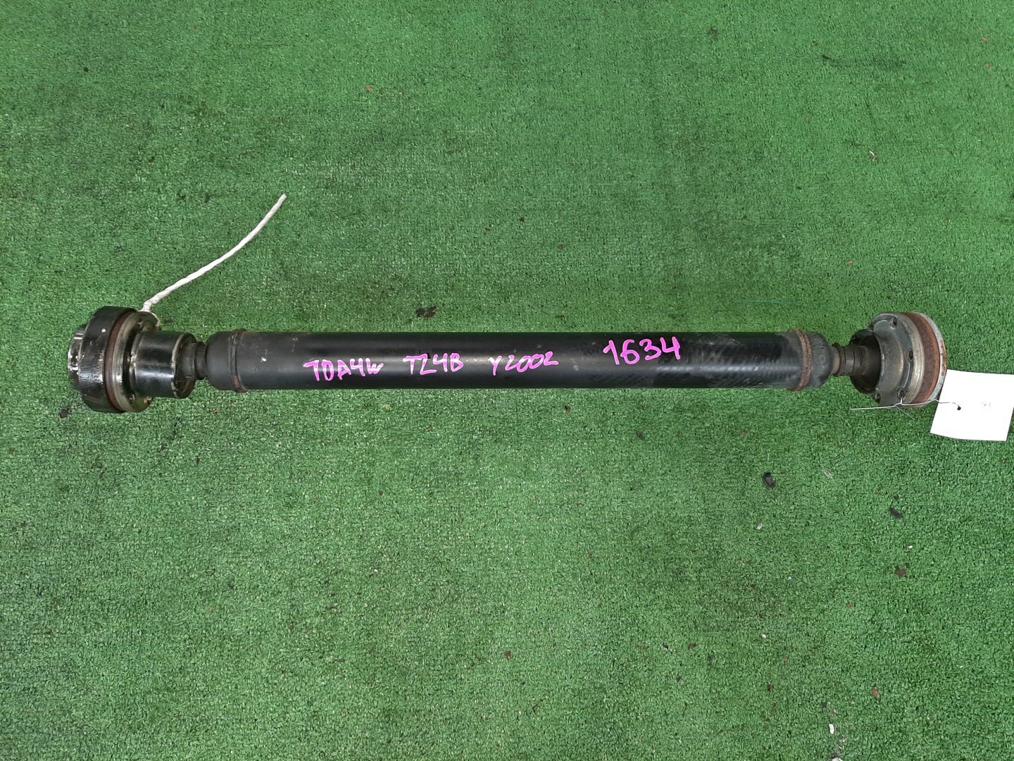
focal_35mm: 26
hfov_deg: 67.3
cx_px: 507
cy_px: 380
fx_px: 762
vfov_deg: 53.1
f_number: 1.7
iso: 163
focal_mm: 3.93
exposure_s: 1/50
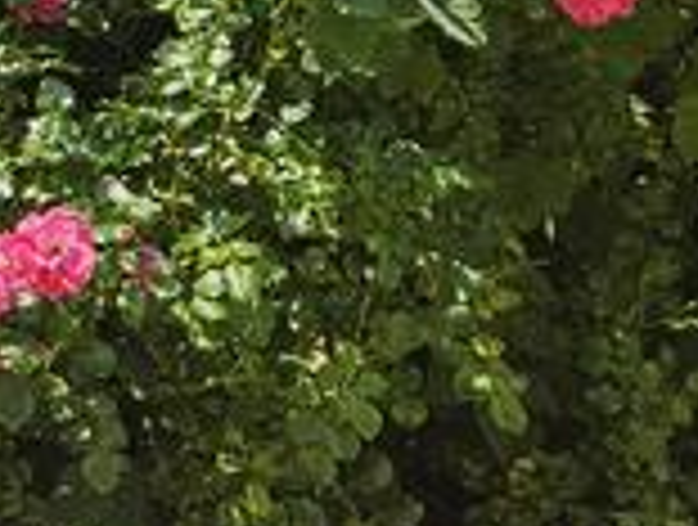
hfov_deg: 12.0
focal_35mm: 148
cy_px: -674
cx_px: -635
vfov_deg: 9.2
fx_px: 2991
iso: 25
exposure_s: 1/1641
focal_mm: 5.4
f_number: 1.8
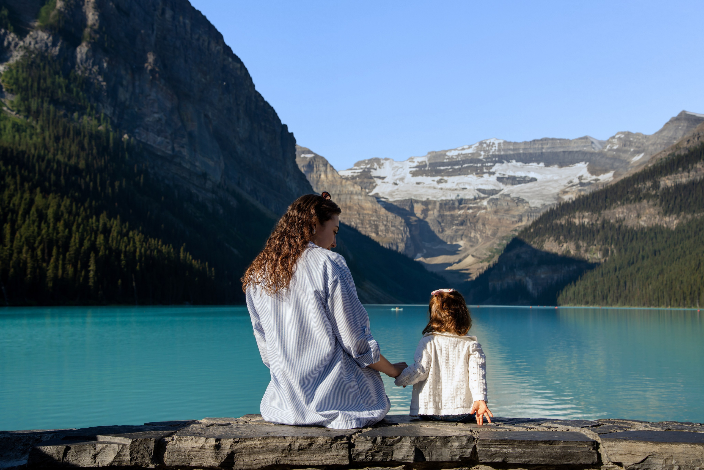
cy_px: 235
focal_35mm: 37
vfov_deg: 35.9
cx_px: 352
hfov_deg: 51.9
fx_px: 724
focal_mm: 37
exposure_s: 1/500
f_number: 6.3
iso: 320
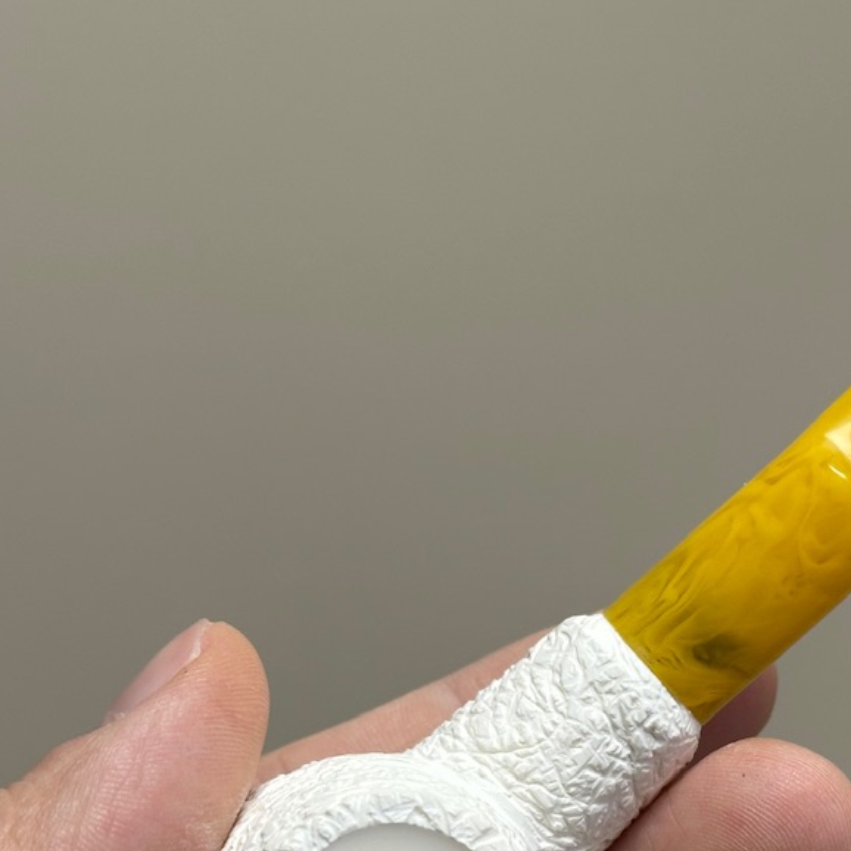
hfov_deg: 18.3
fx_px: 2614
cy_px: 590
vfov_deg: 18.4
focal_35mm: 94
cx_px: 671
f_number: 1.78
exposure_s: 1/121
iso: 64
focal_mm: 6.86
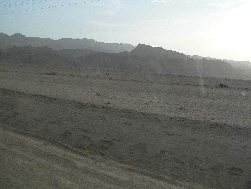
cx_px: 126
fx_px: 261
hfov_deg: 51.4
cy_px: 94
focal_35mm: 36
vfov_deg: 39.7
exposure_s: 1/500
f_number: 4
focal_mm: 6
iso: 80
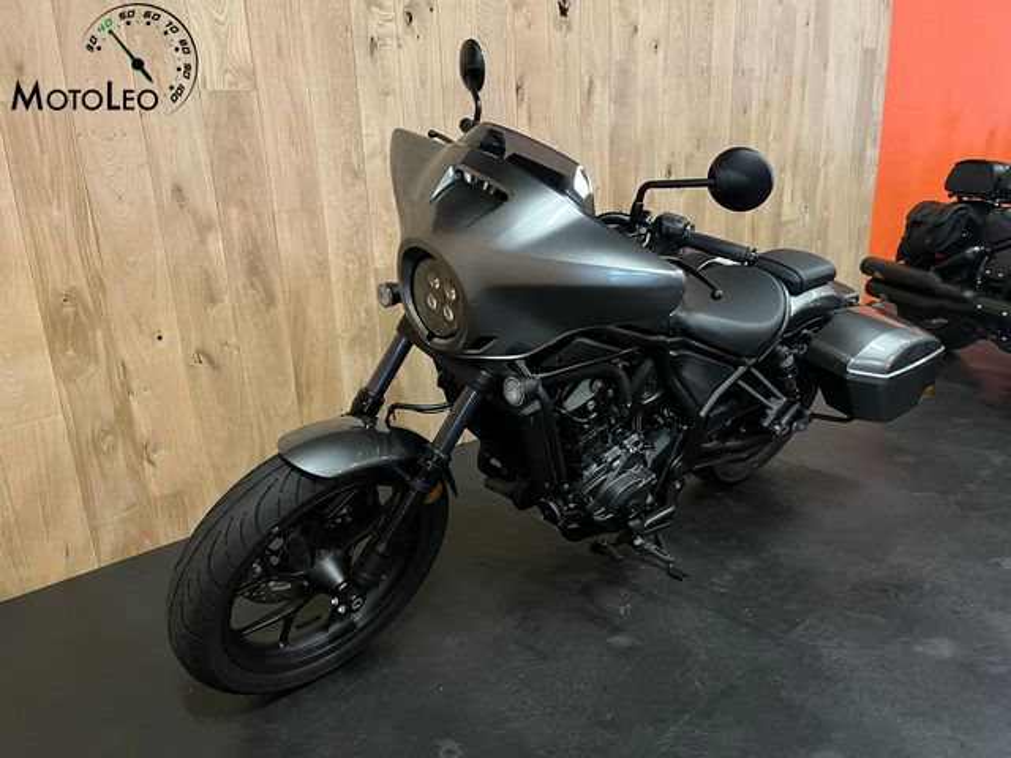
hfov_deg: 67.3
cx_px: 506
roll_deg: +2.2
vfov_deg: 53.1
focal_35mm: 26
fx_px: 759
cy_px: 379
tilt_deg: -17.9
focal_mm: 5.1
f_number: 1.6
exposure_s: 1/33
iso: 640
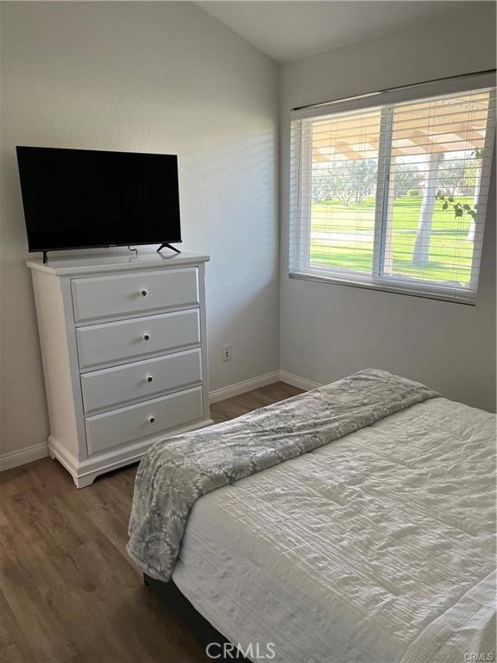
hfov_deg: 53.1
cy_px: 332
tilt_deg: -12.9
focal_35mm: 26
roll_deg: +1.5
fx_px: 498
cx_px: 248
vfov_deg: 67.3
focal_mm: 5.1
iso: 125
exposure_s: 1/120
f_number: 1.6
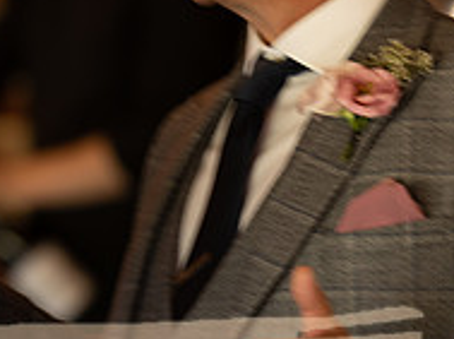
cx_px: 31
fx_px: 5878
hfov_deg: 4.4
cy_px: 44
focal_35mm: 449
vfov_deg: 3.3
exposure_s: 1/40
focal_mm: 135
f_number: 2.2
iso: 125
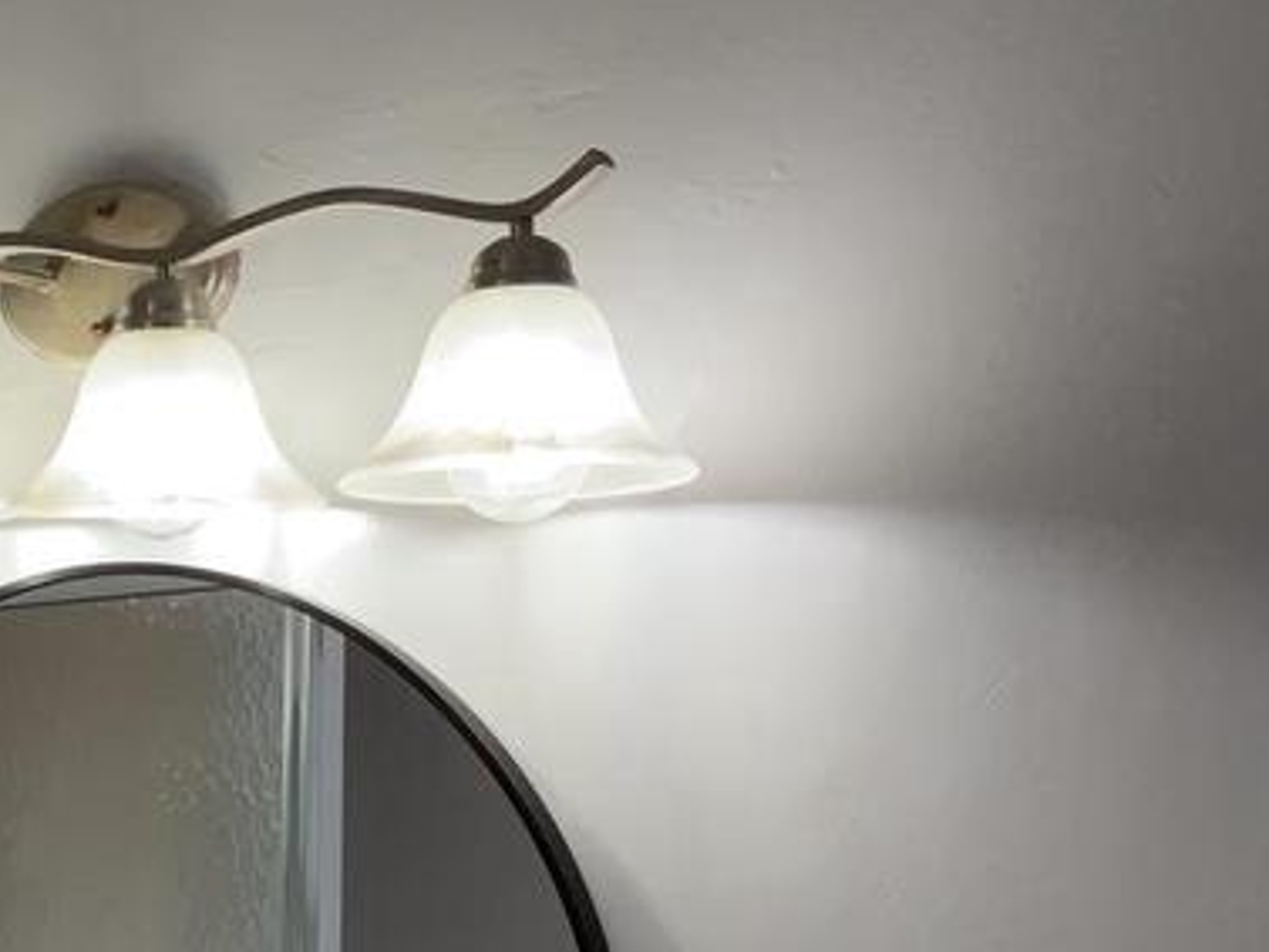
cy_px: 1208
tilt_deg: -5.1
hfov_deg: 22.5
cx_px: -47
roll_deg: +0.6
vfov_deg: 16.8
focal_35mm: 83
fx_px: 3044
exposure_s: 1/120
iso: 40
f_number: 1.8
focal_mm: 3
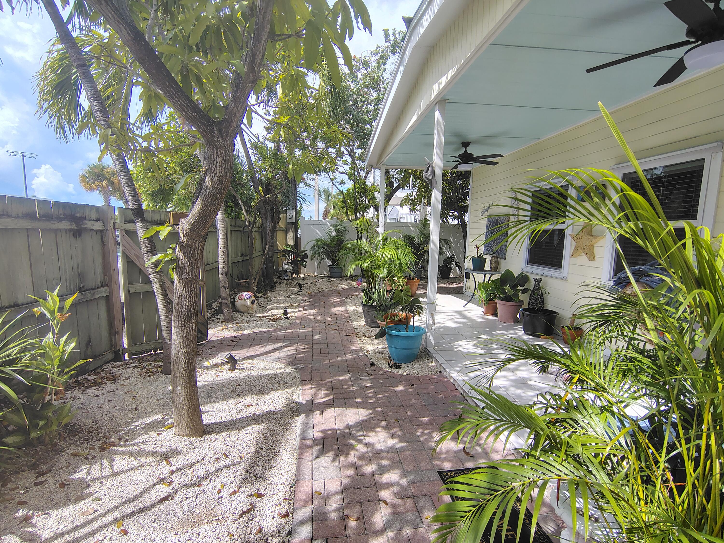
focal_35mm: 16
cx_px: 362
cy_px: 272
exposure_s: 1/679
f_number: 2.2
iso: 100
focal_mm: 2.13
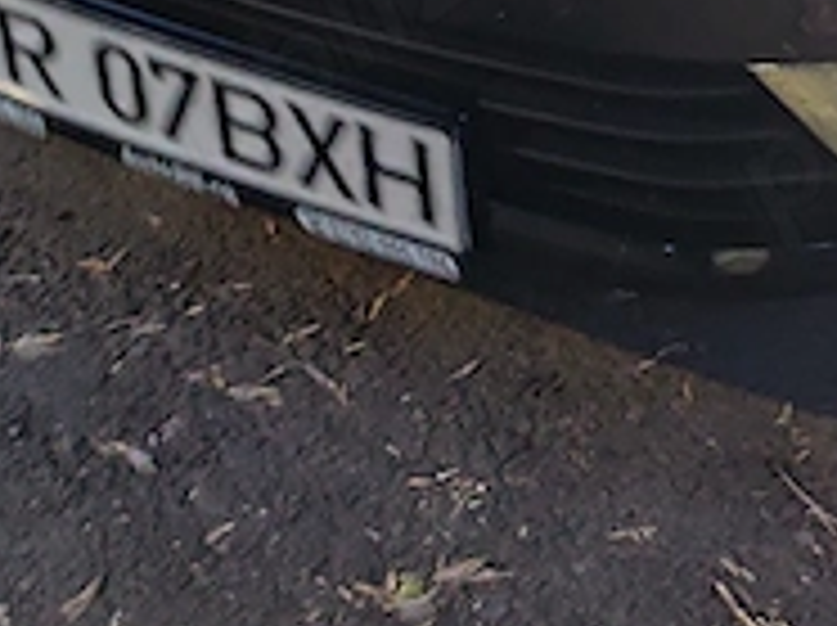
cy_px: -540
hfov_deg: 19.6
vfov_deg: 13.3
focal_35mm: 99
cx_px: 711
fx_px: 2391
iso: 8000
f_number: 1.65
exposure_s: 1/6.25
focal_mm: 6.19
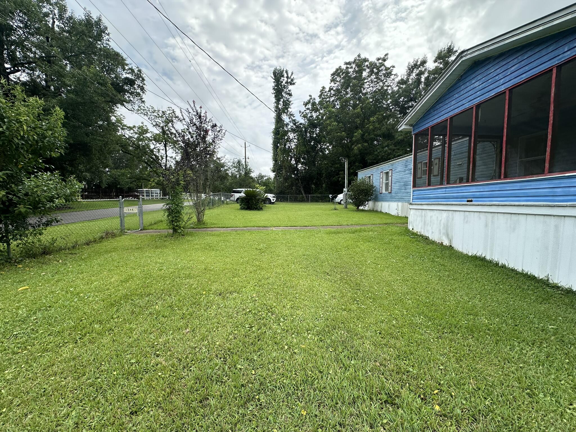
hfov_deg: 102.1
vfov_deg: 85.7
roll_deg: -3.7
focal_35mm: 14
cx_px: 288
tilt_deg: -6.3
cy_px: 216
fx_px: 233
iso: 40
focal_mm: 2.22
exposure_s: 1/690
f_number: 2.2
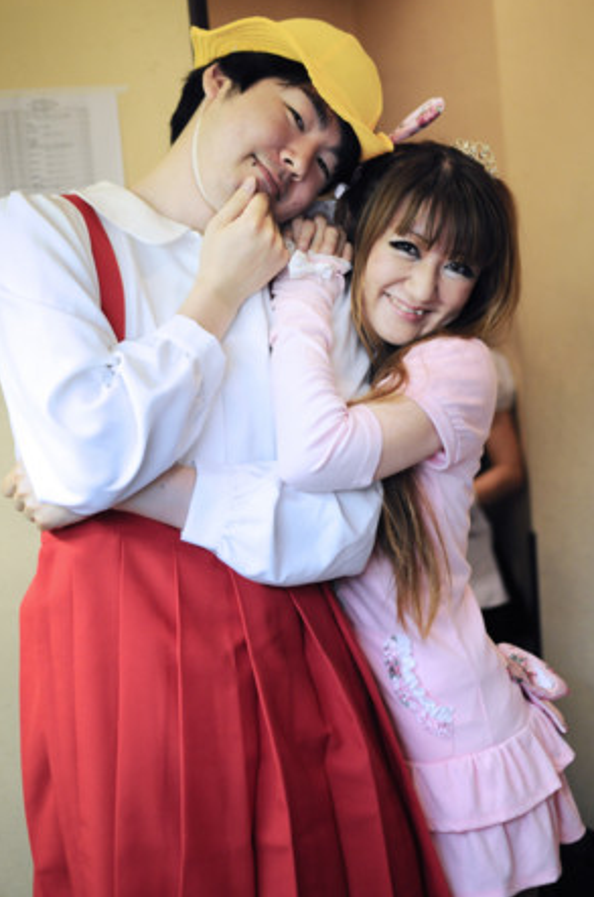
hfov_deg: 25.2
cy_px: 446
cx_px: 297
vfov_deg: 37.2
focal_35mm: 54
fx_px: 1329
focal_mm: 35
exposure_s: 1/125
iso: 800
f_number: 2
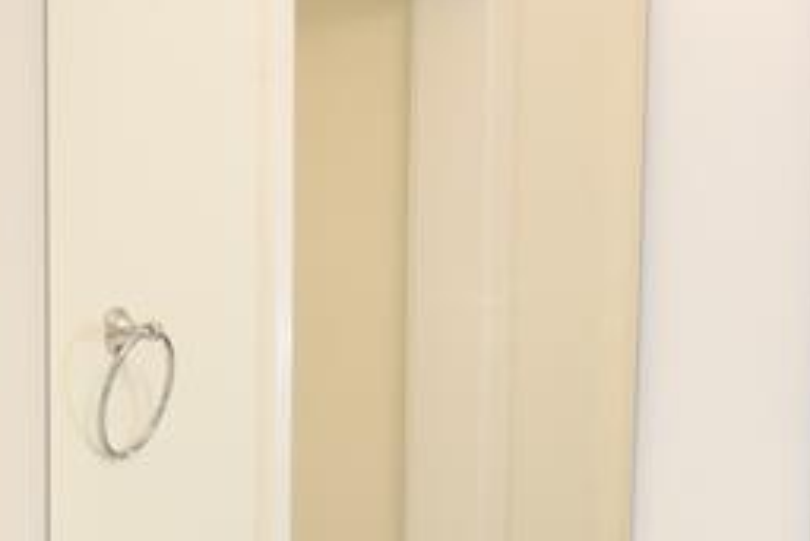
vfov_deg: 12.5
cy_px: 813
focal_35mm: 104
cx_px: -282
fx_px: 2341
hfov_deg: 18.1
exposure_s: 1/160
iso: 2000
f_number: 6.3
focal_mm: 26
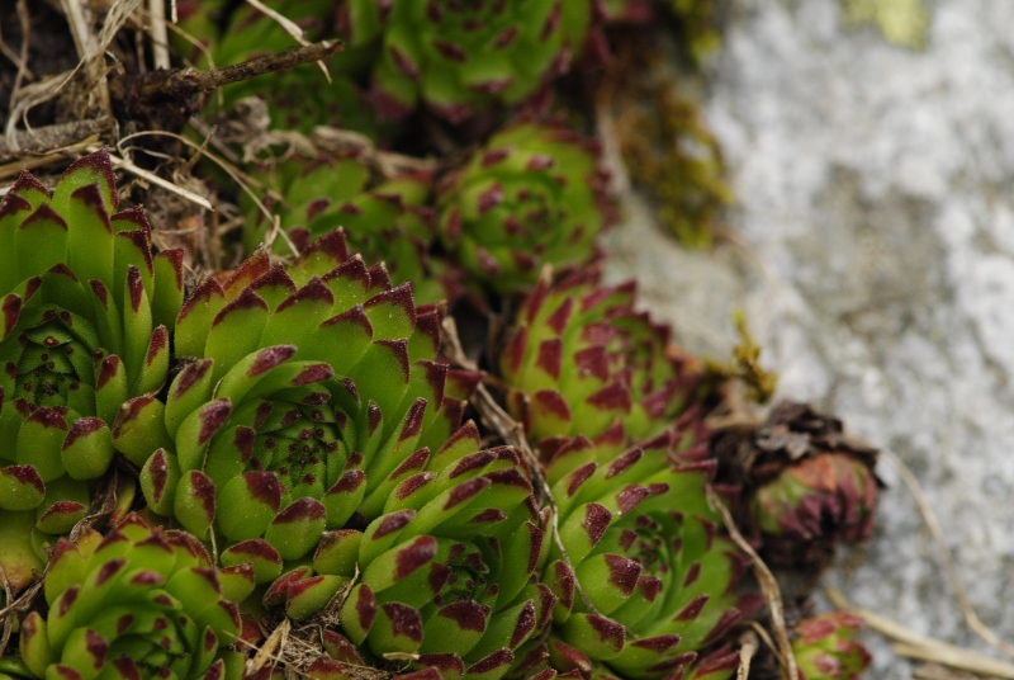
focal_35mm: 128
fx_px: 3597
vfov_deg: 10.8
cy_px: 340
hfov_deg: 16.0
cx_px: 507
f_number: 8
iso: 400
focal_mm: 85
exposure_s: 1/160
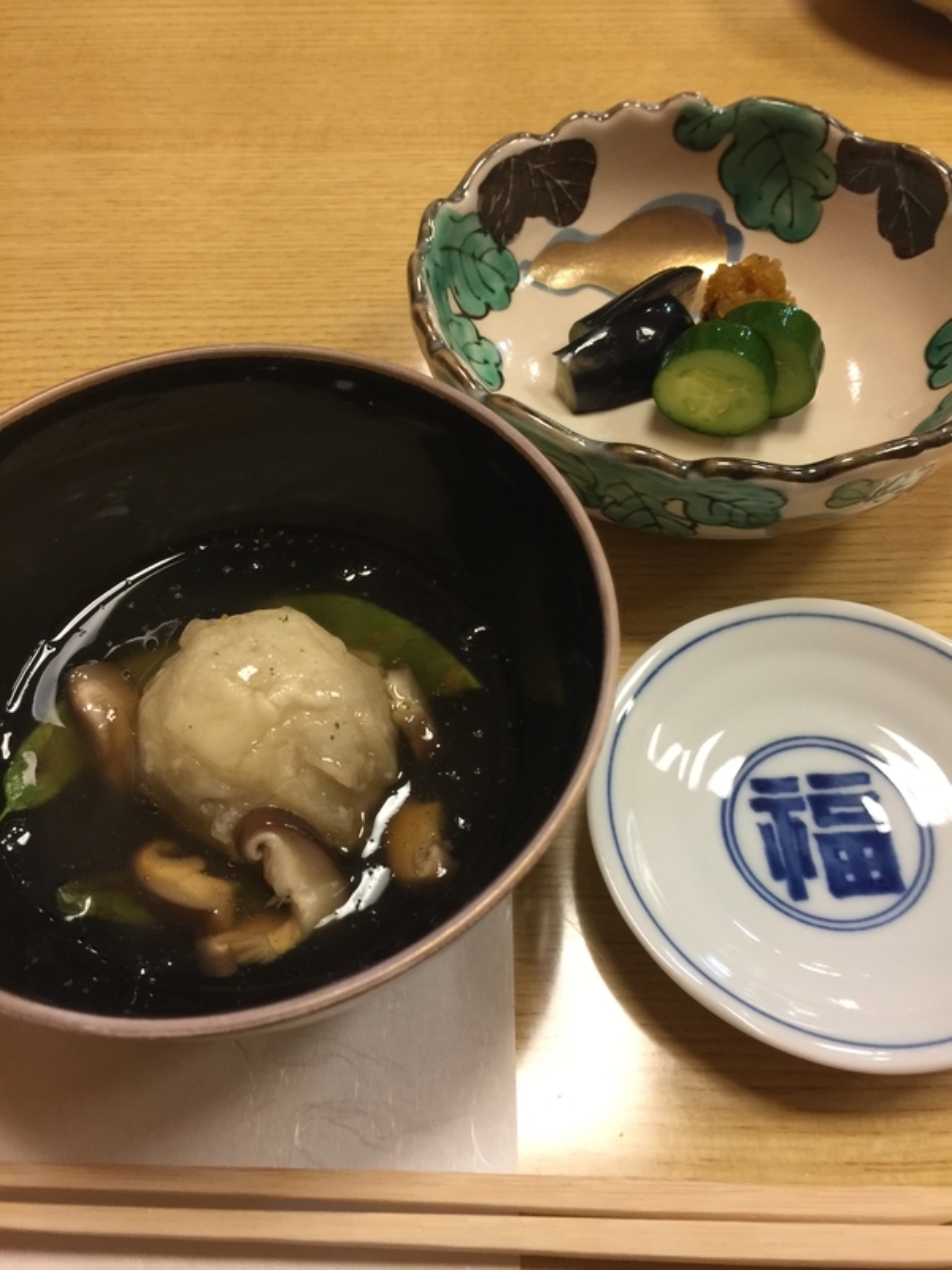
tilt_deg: -58.0
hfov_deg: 48.2
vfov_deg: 61.7
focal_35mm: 29
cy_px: 635
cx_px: 476
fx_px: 1063
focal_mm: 4.15
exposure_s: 1/17
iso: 80
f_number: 2.2
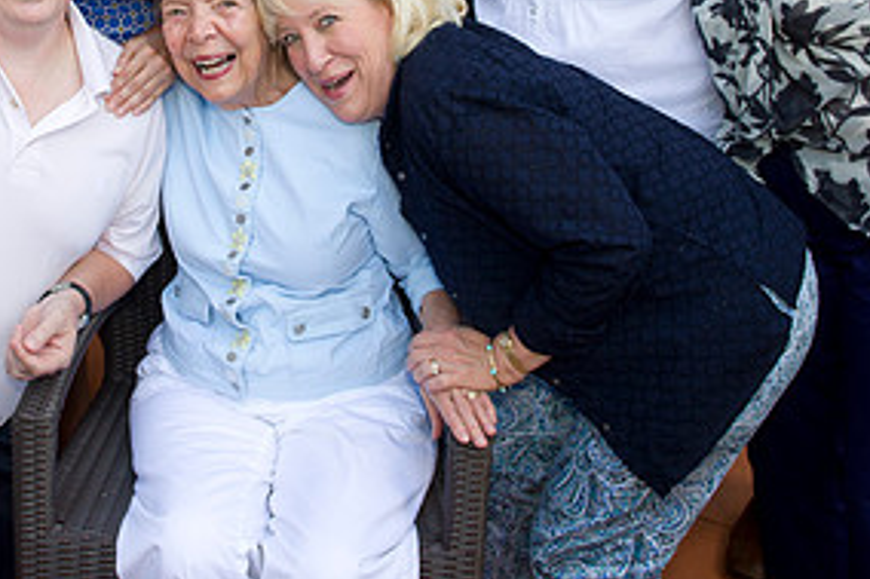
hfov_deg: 39.7
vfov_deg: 26.2
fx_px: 1183
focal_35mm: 49
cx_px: 267
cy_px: 9
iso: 640
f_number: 5.6
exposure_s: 1/250
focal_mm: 24
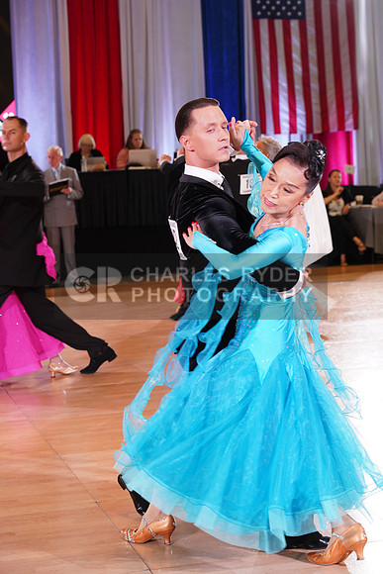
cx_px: 192
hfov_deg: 17.3
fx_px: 1260
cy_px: 287
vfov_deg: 25.7
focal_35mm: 79
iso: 1600
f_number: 5.6
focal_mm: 79
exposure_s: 1/160
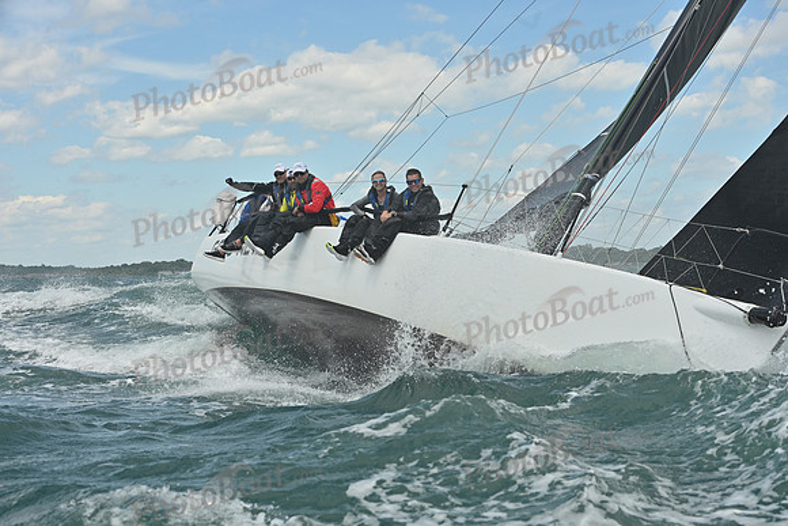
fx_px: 1533
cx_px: 394
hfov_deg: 28.8
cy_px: 263
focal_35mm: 70
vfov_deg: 19.5
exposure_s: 1/1250
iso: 320
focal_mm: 70
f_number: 10
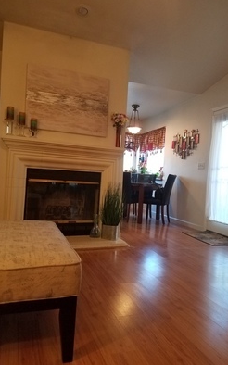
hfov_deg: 44.3
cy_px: 181
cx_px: 133
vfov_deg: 66.5
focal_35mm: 28
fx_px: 279
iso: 160
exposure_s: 1/40
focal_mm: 4.2
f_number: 1.7
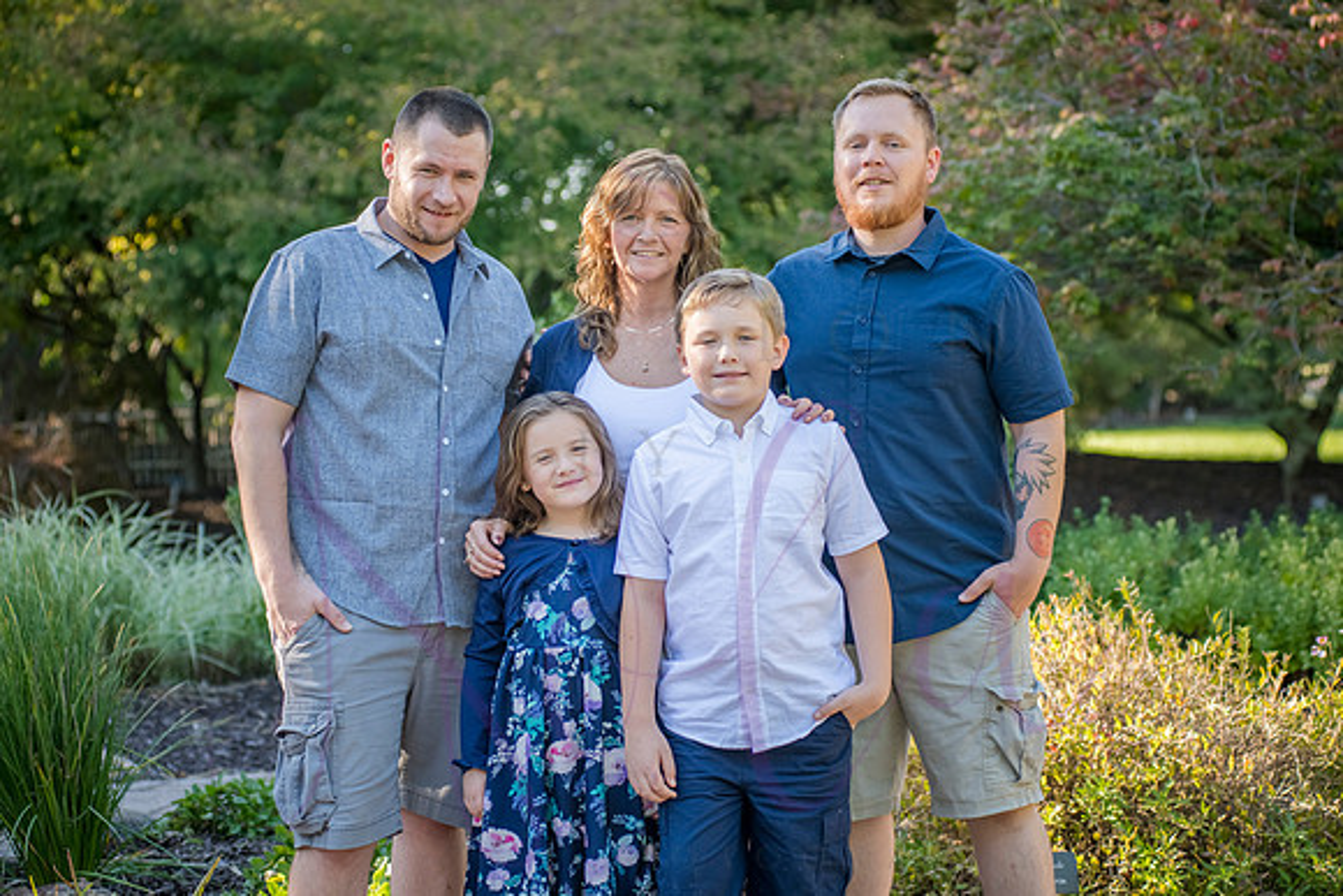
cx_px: 697
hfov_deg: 23.4
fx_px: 3248
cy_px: 446
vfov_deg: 15.7
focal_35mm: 87
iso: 400
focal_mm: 80
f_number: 4
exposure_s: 1/400
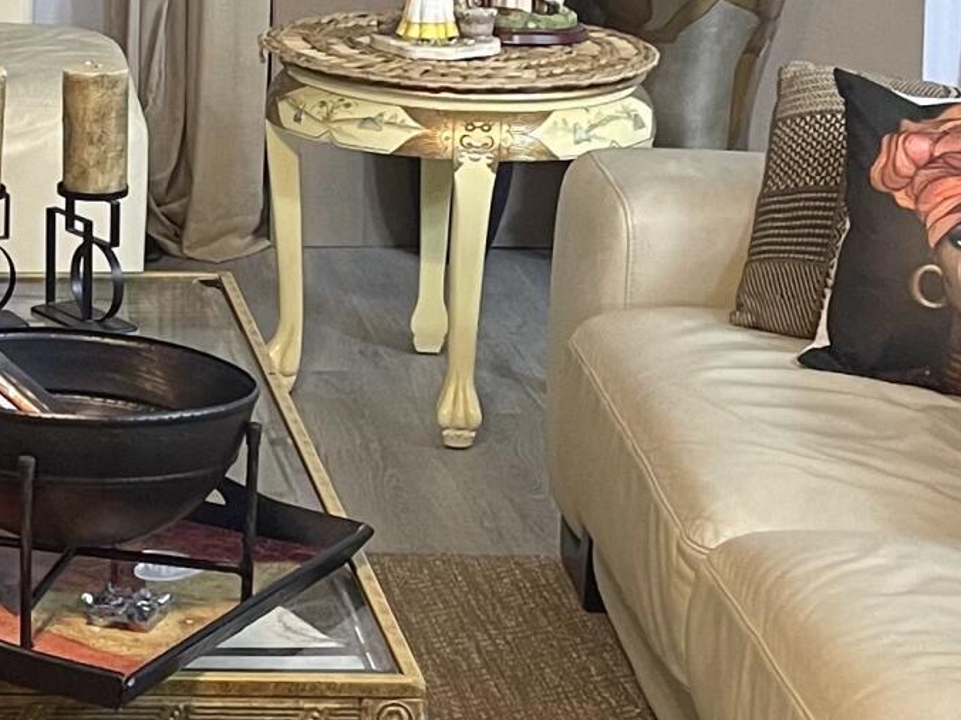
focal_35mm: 111
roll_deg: -0.8
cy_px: 122
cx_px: -225
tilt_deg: -13.2
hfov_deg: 16.9
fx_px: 3082
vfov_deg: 13.3
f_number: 1.6
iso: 200
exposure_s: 1/60
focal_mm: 5.1
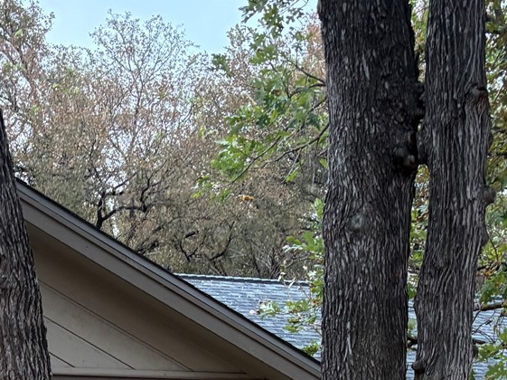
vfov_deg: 14.8
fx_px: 1391
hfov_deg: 19.6
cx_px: -77
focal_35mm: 95
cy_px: 518
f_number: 1.6
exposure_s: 1/60
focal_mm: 5.96
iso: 200
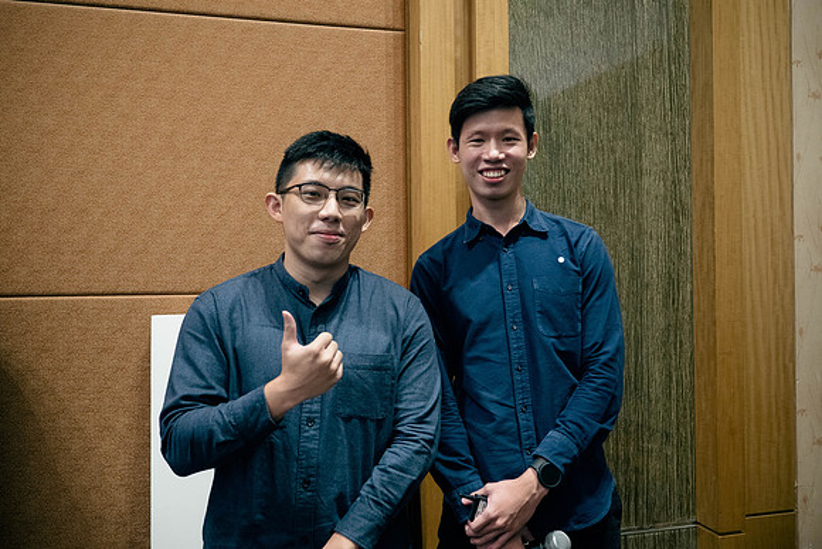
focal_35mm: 30
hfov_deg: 61.6
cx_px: 411
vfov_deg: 43.4
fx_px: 689
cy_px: 274
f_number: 2
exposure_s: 1/160
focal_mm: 14
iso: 800
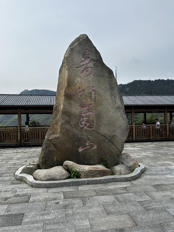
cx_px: 87
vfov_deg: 67.3
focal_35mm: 26
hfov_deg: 53.1
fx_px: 174
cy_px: 116
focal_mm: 5.7
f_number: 1.5
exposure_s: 1/2632
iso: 50
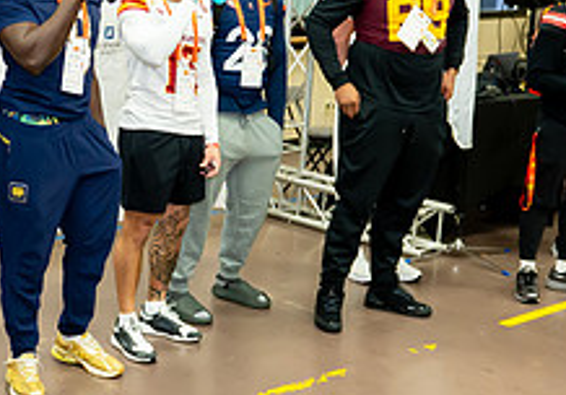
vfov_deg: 19.0
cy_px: 172
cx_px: 34
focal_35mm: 74
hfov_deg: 25.9
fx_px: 1180
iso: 1600
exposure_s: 1/200
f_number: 2.8
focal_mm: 24
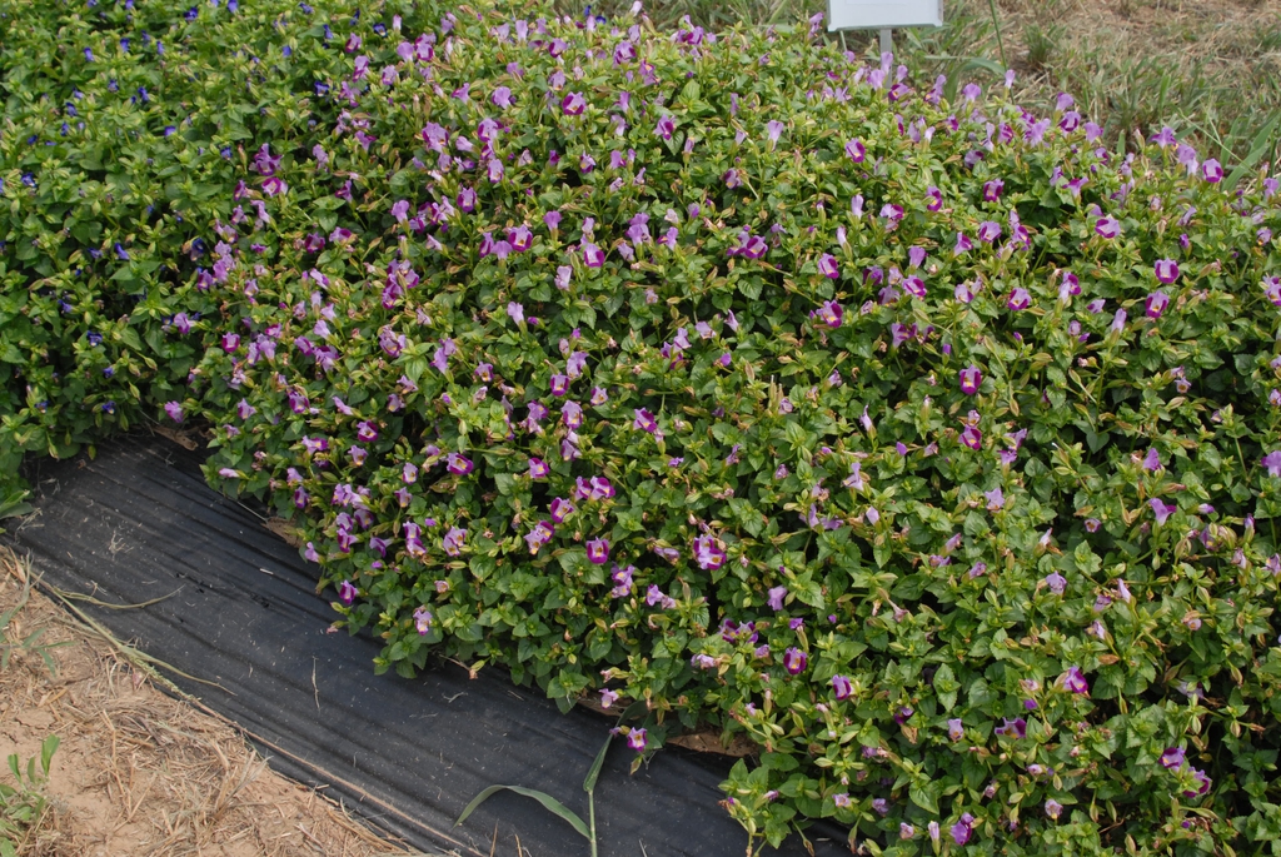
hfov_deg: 46.4
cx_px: 640
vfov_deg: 32.0
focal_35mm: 42
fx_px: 1496
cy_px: 428
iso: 400
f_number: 9
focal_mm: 28
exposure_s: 1/320
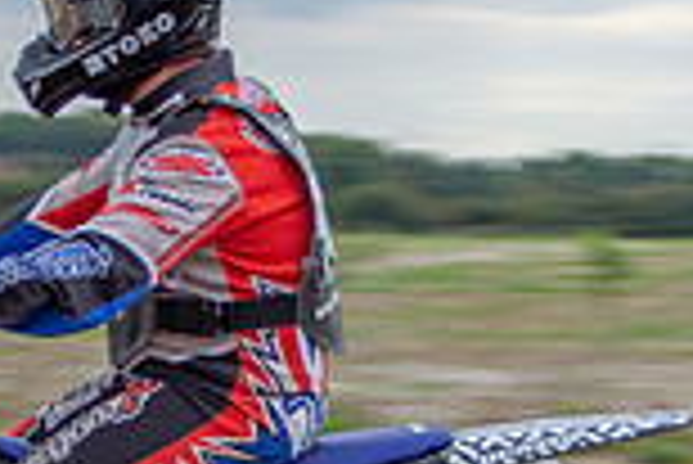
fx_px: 7148
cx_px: 63
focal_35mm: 371
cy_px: 408
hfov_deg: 5.5
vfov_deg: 3.7
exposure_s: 1/200
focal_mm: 62
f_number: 6.3
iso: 160
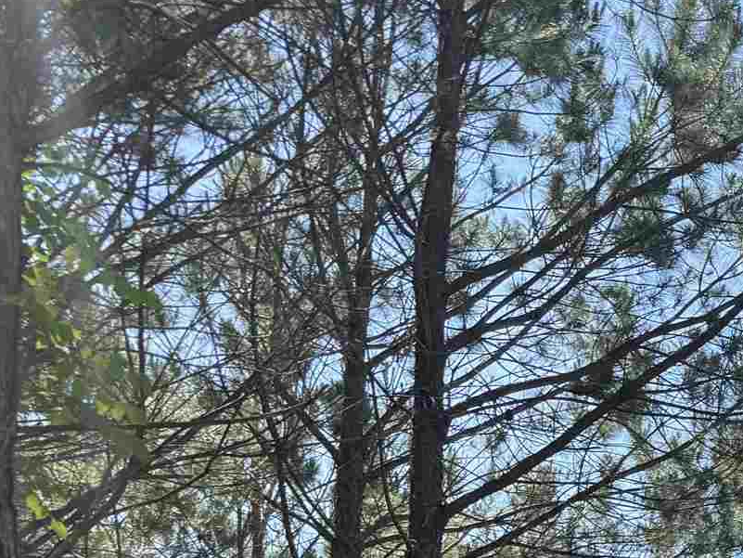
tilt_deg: +2.9
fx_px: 1975
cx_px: 1402
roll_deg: -0.9
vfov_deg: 14.2
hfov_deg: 16.9
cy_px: 1005
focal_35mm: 92
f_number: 1.78
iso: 80
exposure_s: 1/1139
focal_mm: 6.76
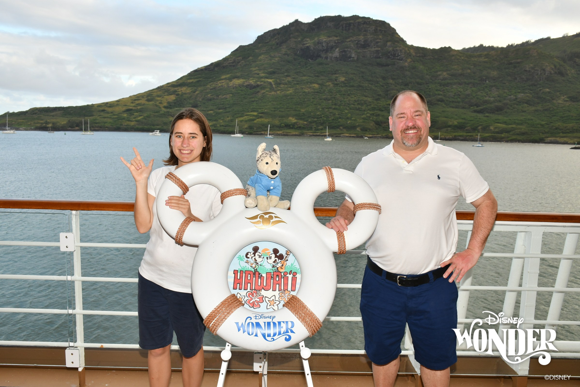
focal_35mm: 33
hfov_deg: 57.2
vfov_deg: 40.0
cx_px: 290
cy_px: 194
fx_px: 532
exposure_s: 1/125
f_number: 9
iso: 200
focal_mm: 22
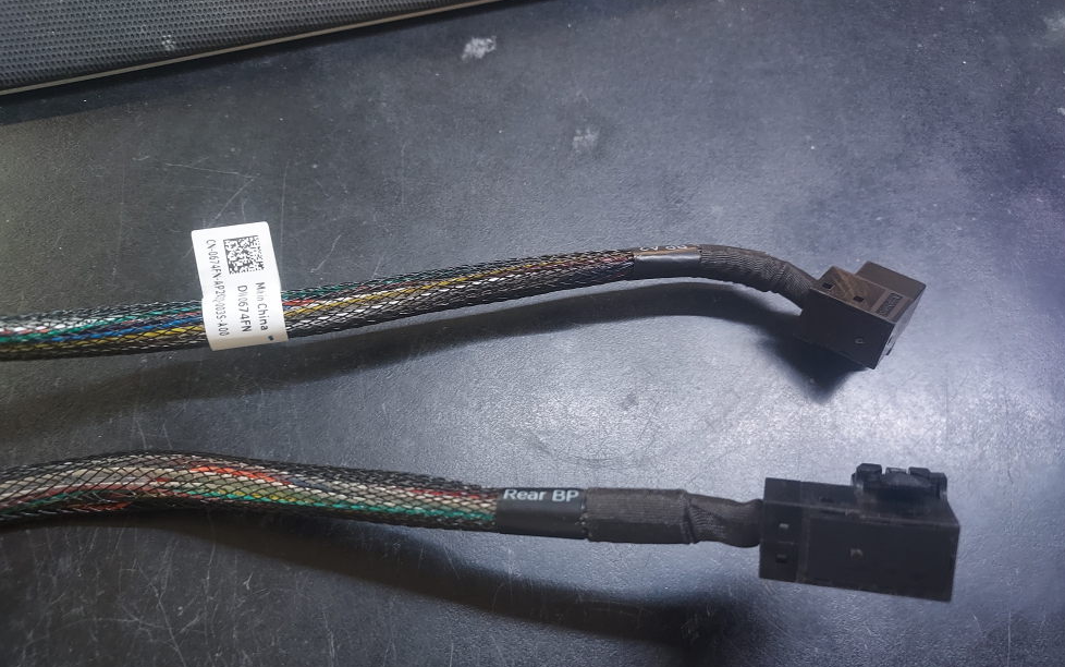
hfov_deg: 70.4
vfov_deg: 47.5
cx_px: 527
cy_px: 385
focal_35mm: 26
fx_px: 755
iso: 320
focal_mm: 4.6
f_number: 1.8
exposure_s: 1/30
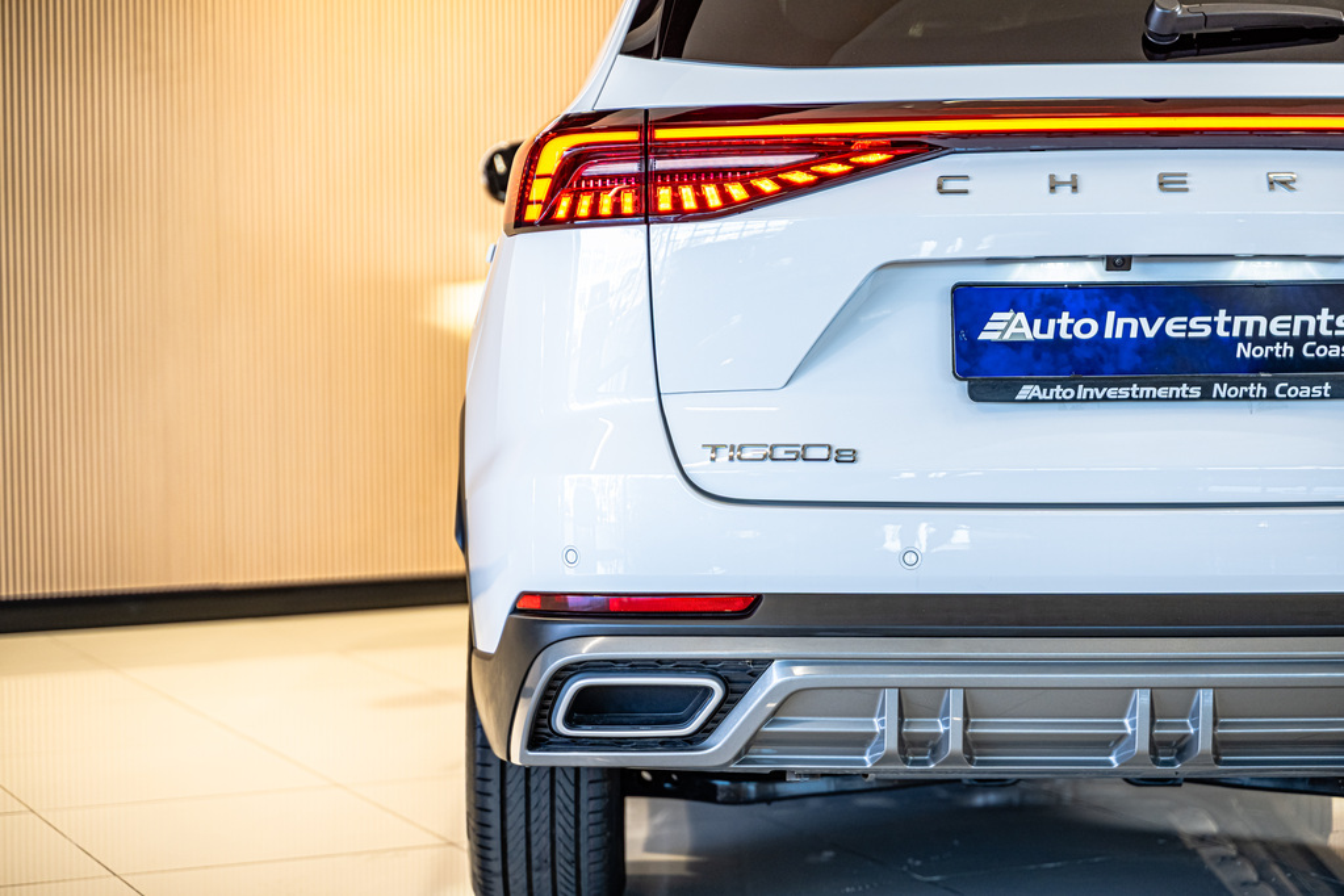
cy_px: 448
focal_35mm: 75
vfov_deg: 18.2
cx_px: 672
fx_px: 2800
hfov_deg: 27.0
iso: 640
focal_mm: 75
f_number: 2.8
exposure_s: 1/125
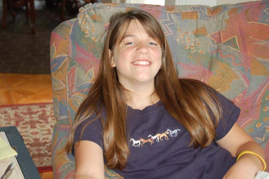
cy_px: 90
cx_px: 134
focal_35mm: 75
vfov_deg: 18.2
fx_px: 560
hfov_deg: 27.0
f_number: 4.8
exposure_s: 1/60
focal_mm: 50
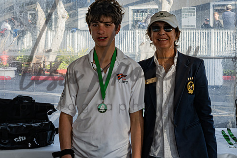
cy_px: 37
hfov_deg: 31.9
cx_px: 104
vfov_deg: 21.4
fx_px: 415
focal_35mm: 63
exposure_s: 1/250
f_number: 5.6
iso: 200
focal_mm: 39
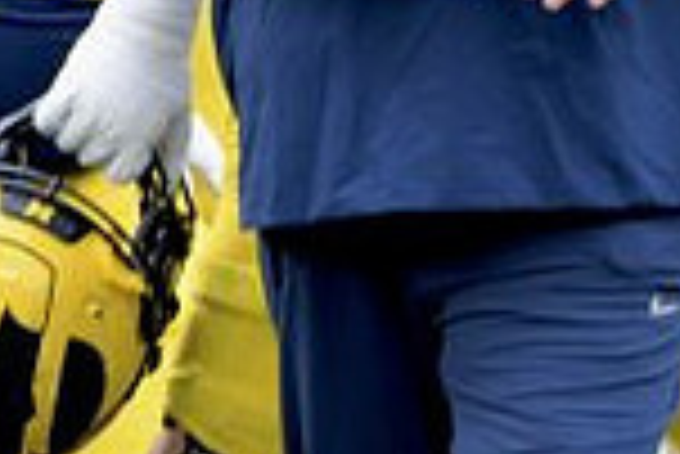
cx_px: 437
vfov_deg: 0.6
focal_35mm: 2298
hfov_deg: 0.9
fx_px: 43448
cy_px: -373
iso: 800
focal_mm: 400
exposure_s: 1/500
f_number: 5.6
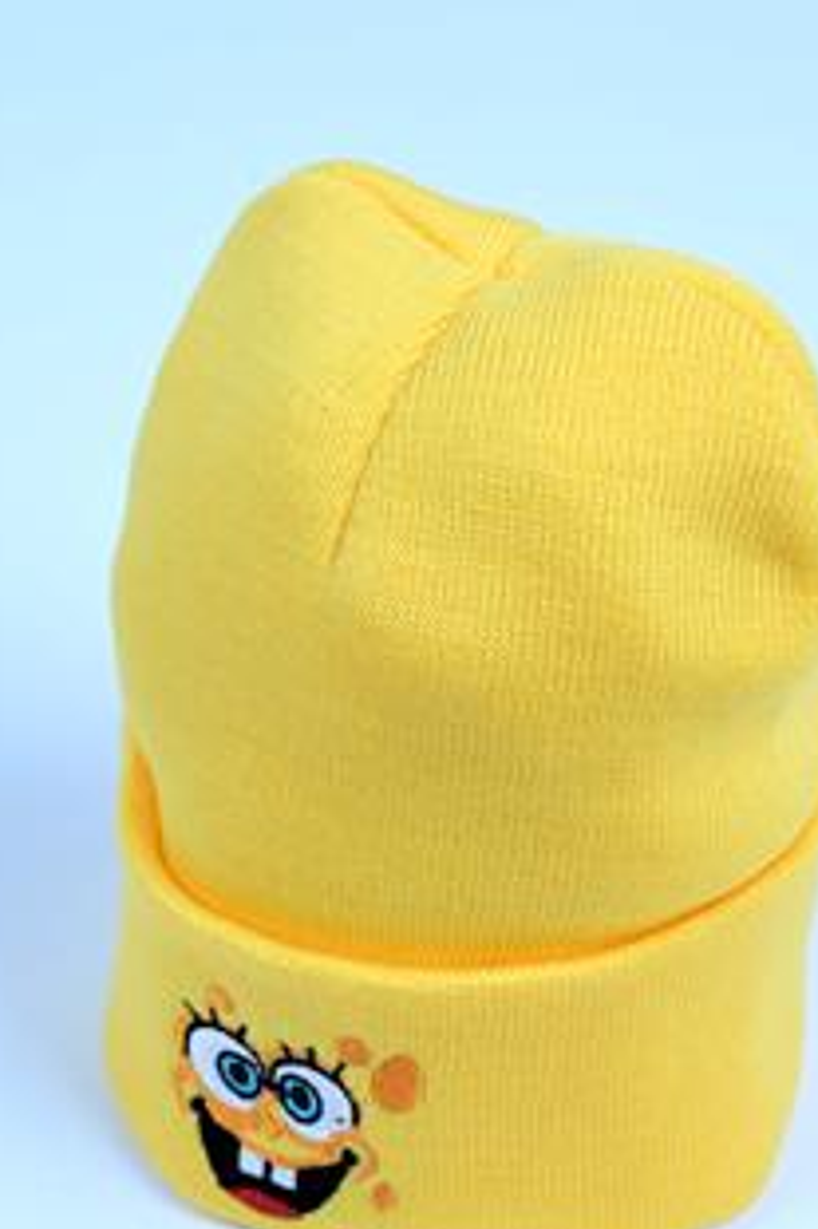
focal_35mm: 71
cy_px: 696
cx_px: 439
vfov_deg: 28.4
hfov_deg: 19.2
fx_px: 2422
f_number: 11
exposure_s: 1/125
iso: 320
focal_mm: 49
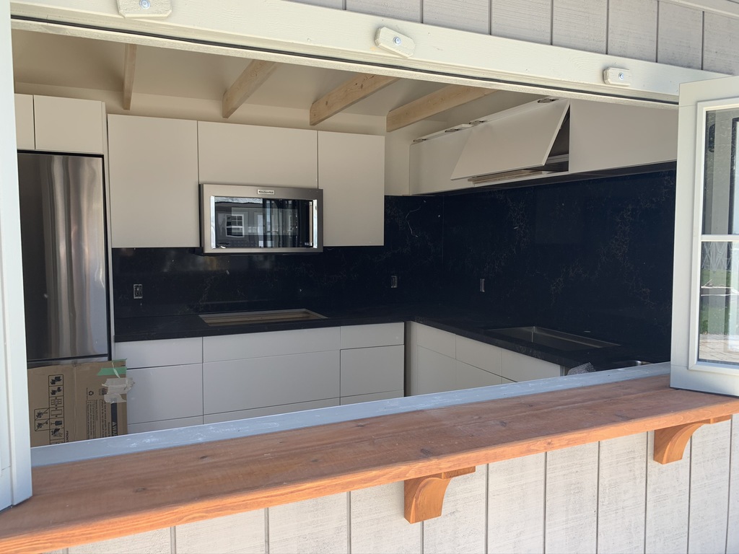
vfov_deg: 53.1
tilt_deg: -5.5
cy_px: 277
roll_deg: -0.3
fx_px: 555
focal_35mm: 26
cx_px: 370
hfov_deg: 67.3
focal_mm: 4.25
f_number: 1.8
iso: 25
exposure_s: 1/179
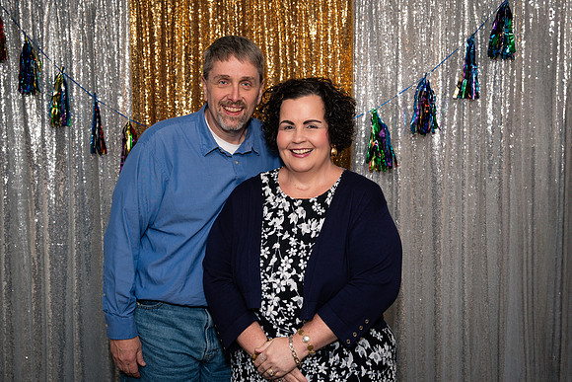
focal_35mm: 43
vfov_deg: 31.2
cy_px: 191
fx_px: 683
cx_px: 286
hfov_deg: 45.4
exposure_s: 1/250
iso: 400
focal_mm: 43
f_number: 5
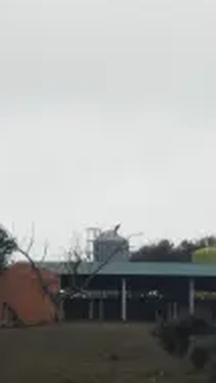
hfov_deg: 1.5
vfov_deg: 2.6
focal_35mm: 827
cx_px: 268
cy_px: 198
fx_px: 8413
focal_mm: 52.5
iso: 80
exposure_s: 1/320
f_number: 5.9
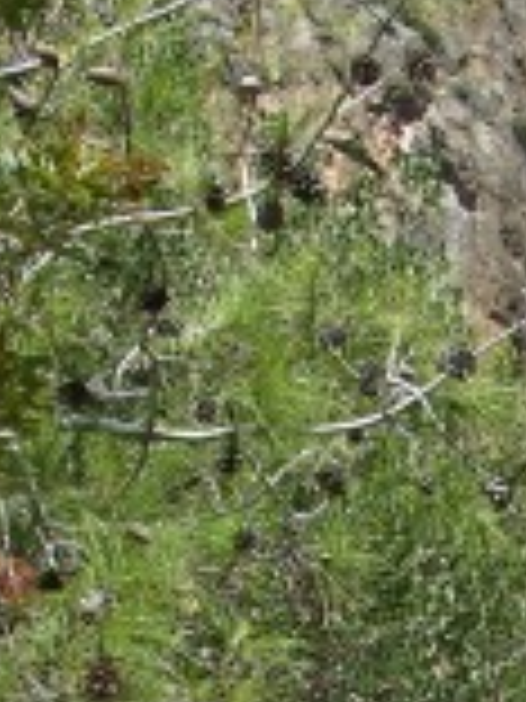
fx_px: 3485
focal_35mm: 172
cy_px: 1251
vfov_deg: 10.8
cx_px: 719
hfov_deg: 8.5
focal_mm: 8.9
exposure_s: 1/160
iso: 50
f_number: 5
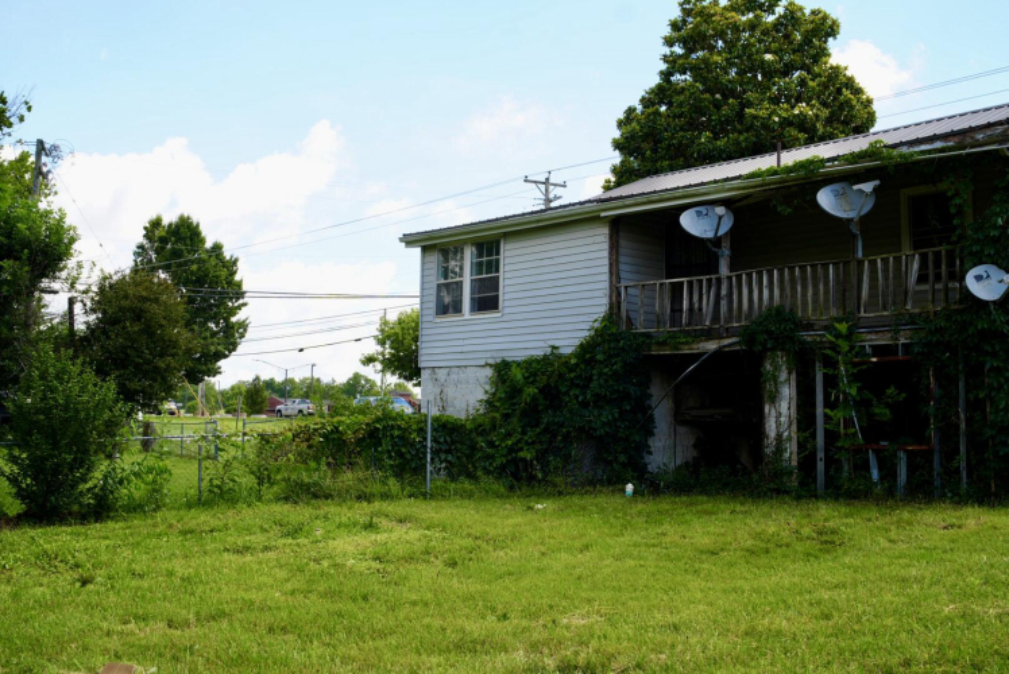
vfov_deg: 35.6
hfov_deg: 51.2
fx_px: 1052
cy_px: 337
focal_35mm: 38
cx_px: 504
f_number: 6.3
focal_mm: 25
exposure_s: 1/100
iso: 100
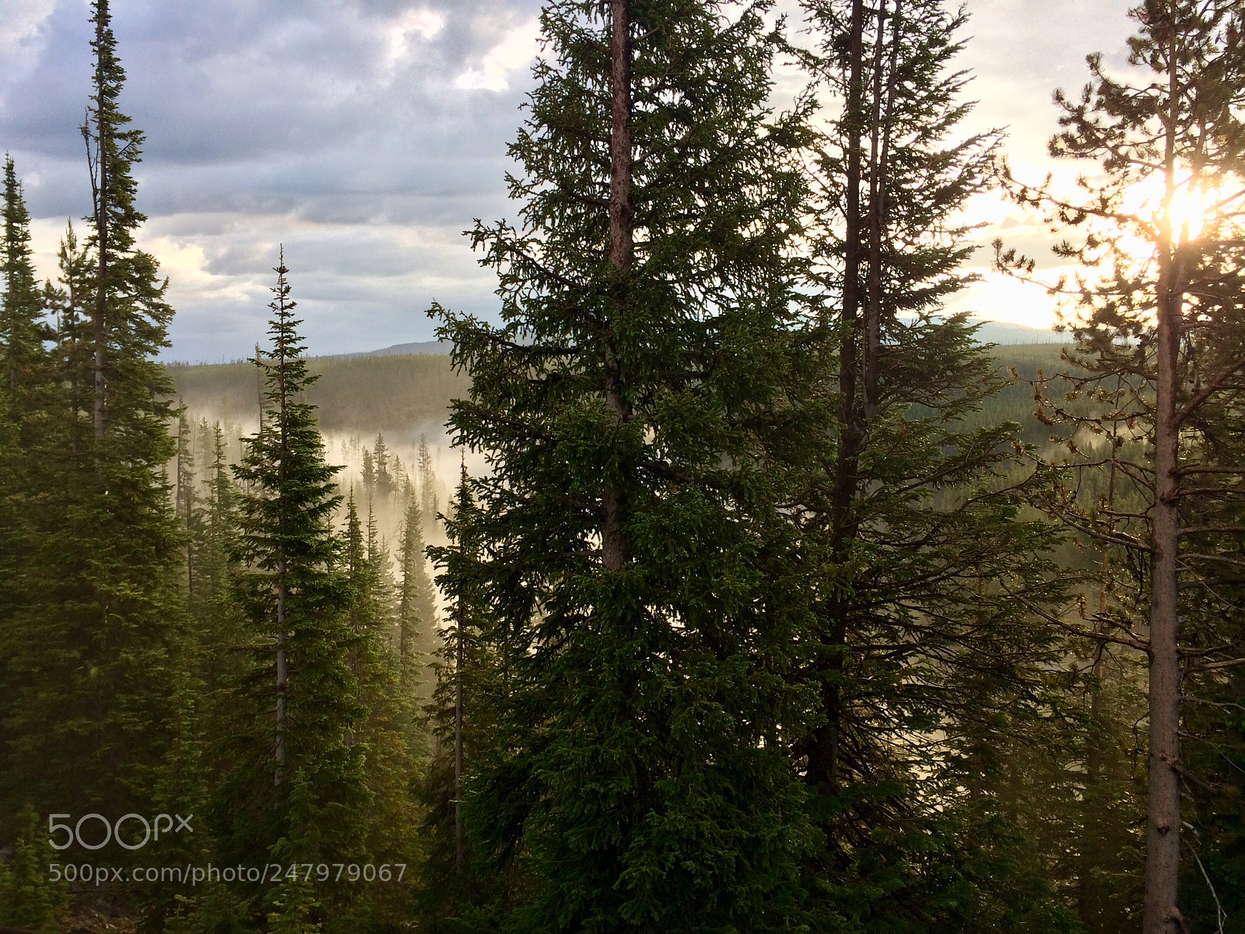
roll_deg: +1.1
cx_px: 622
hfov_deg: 61.7
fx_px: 1043
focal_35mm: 29
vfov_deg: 48.2
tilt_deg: -4.5
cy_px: 467
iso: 32
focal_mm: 4.15
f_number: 2.2
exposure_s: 1/348
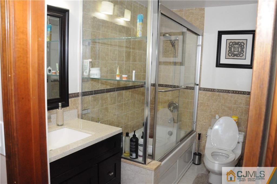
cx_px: 138
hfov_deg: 67.5
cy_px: 92
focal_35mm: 27
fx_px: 207
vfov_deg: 47.8
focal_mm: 18
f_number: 5.6
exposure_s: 1/200
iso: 3200
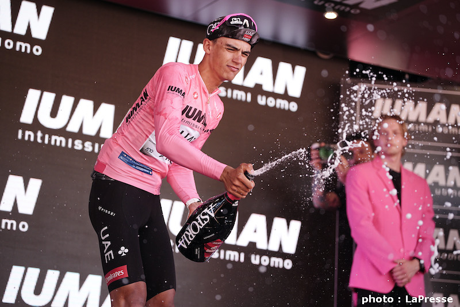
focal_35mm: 105
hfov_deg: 19.5
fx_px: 1341
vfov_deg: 13.0
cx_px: 230
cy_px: 154
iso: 1250
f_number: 2.8
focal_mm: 105
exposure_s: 1/2000
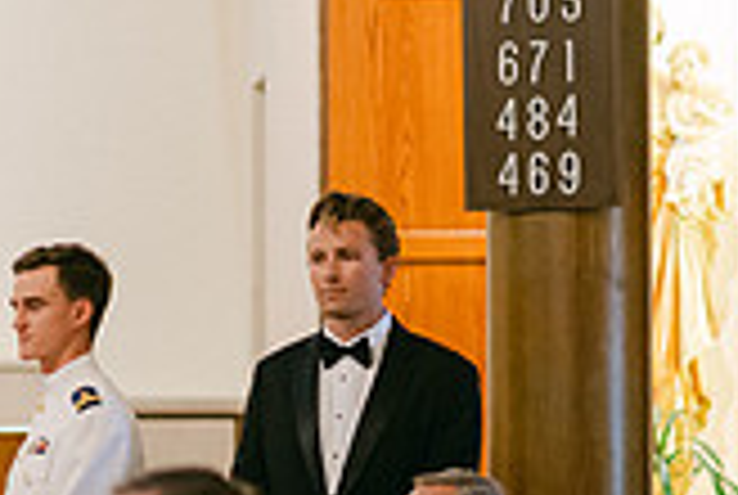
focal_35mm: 300
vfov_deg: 4.6
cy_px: 358
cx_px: -369
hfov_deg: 6.8
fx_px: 6161
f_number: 1.8
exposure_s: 1/200
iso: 1400
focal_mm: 85
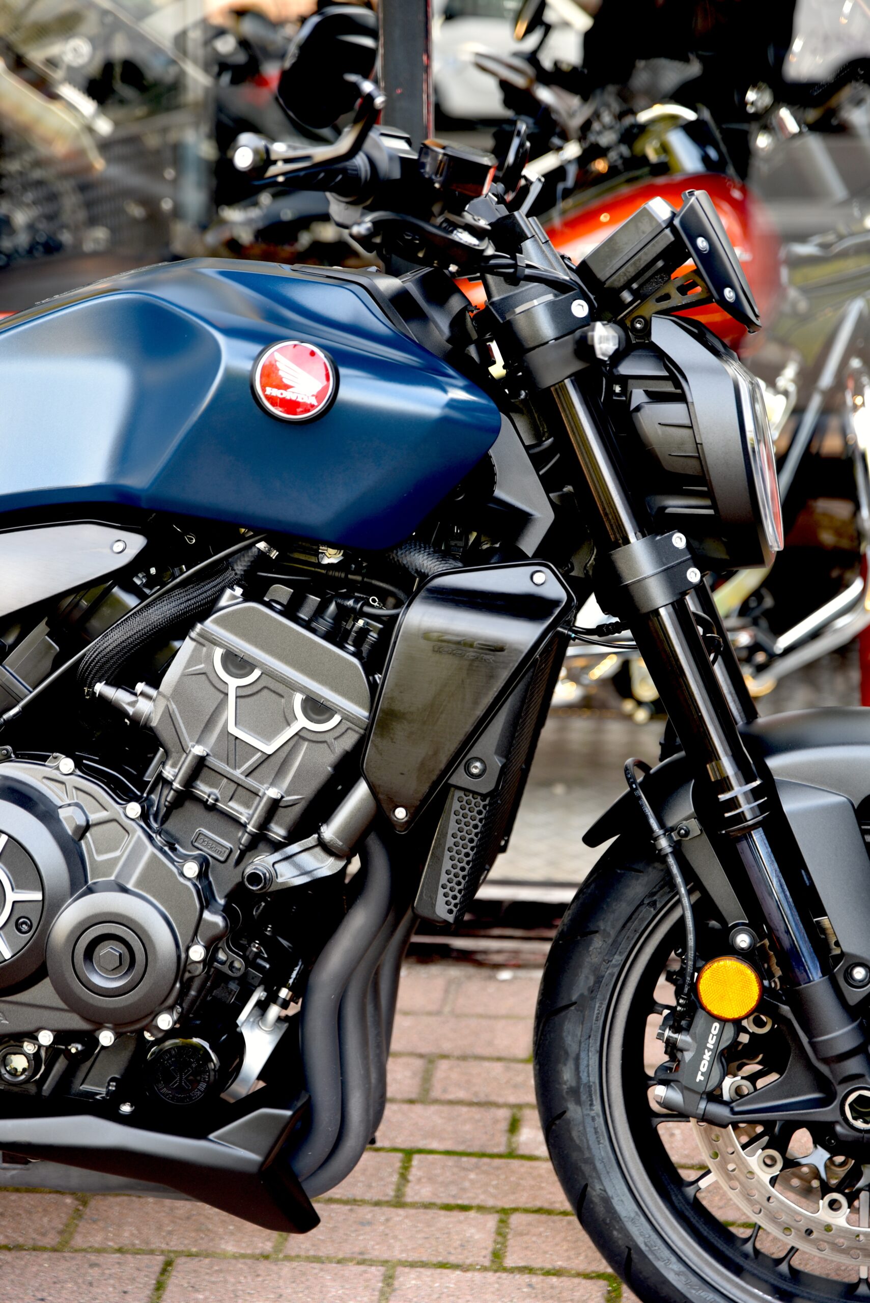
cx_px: 435
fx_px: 2535
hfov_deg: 19.5
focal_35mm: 70
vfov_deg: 28.8
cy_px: 652
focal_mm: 70
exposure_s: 1/60
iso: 200
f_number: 2.8
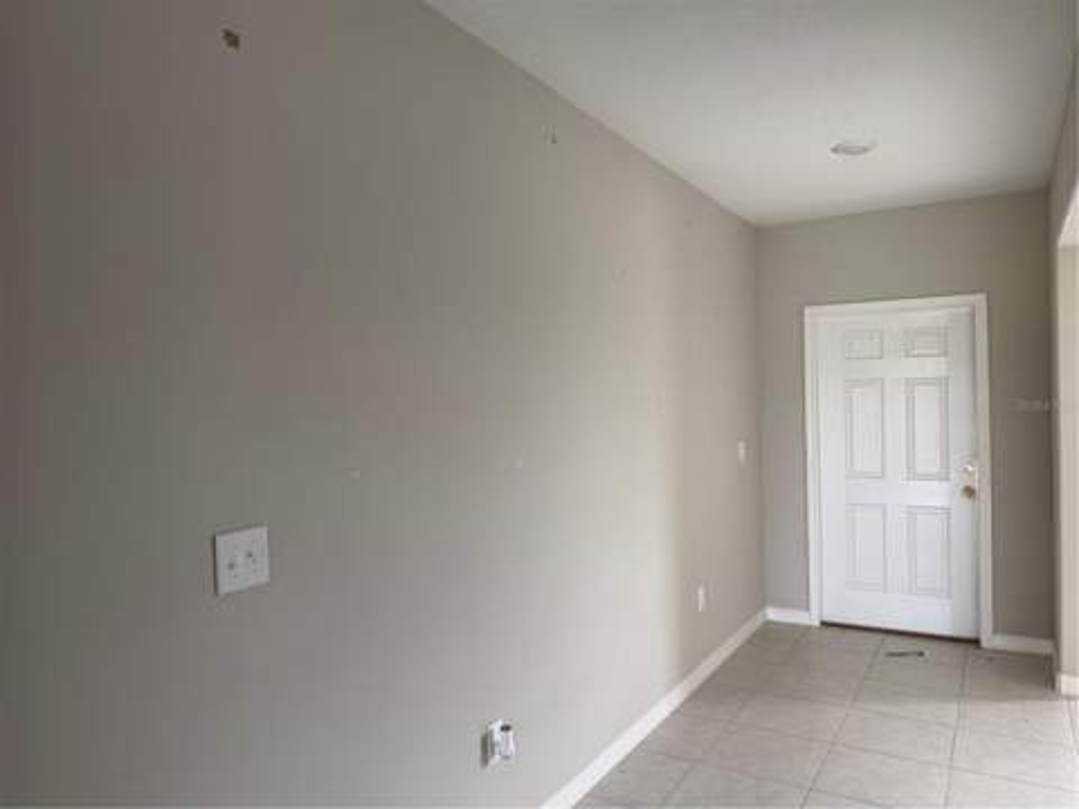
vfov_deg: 56.8
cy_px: 404
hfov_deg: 71.6
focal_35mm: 24
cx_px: 540
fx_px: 748
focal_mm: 6.76
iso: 200
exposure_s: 1/80
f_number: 1.78
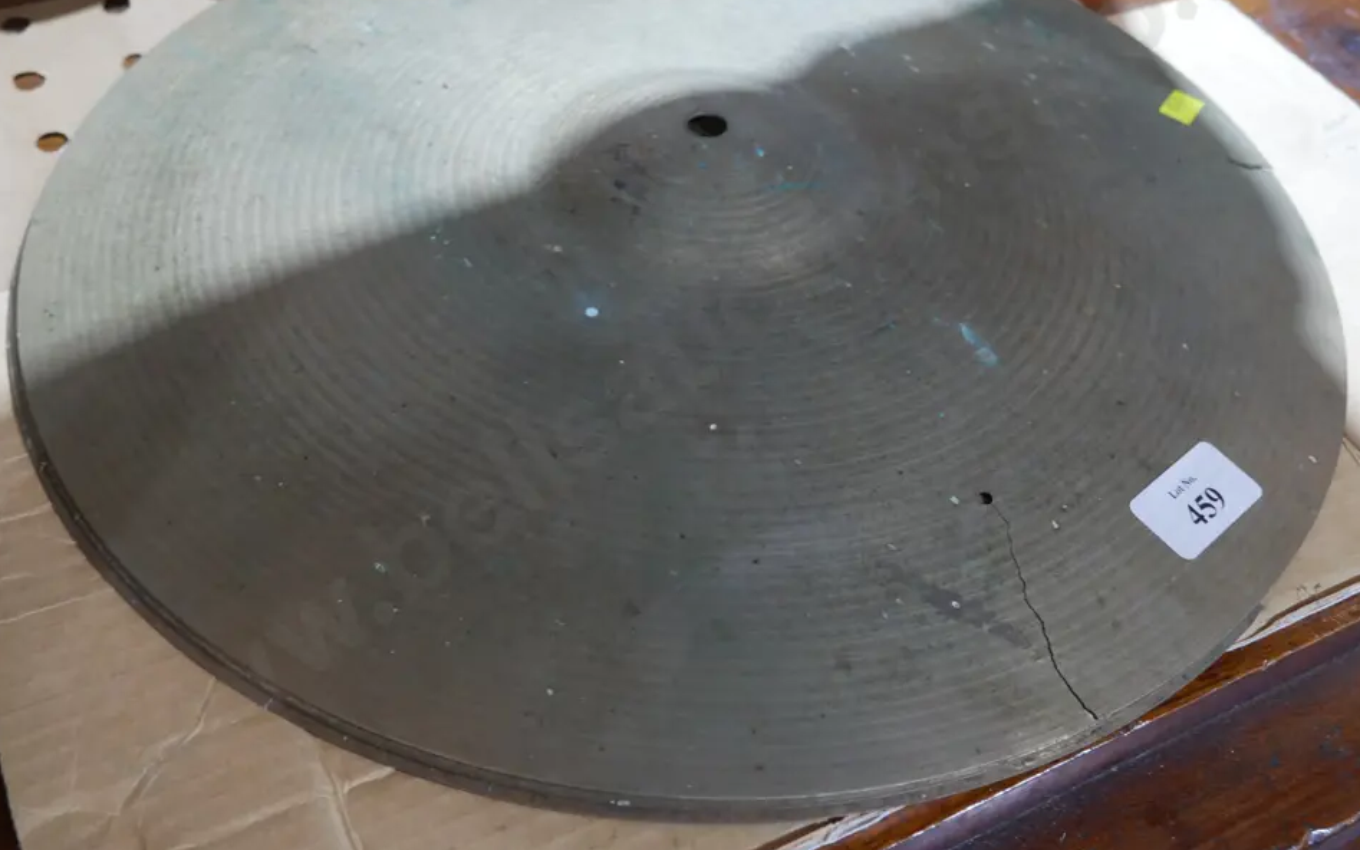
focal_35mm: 39
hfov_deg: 50.4
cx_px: 705
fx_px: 1446
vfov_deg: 32.7
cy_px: 341
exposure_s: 1/60
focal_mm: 17
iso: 1000
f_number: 4
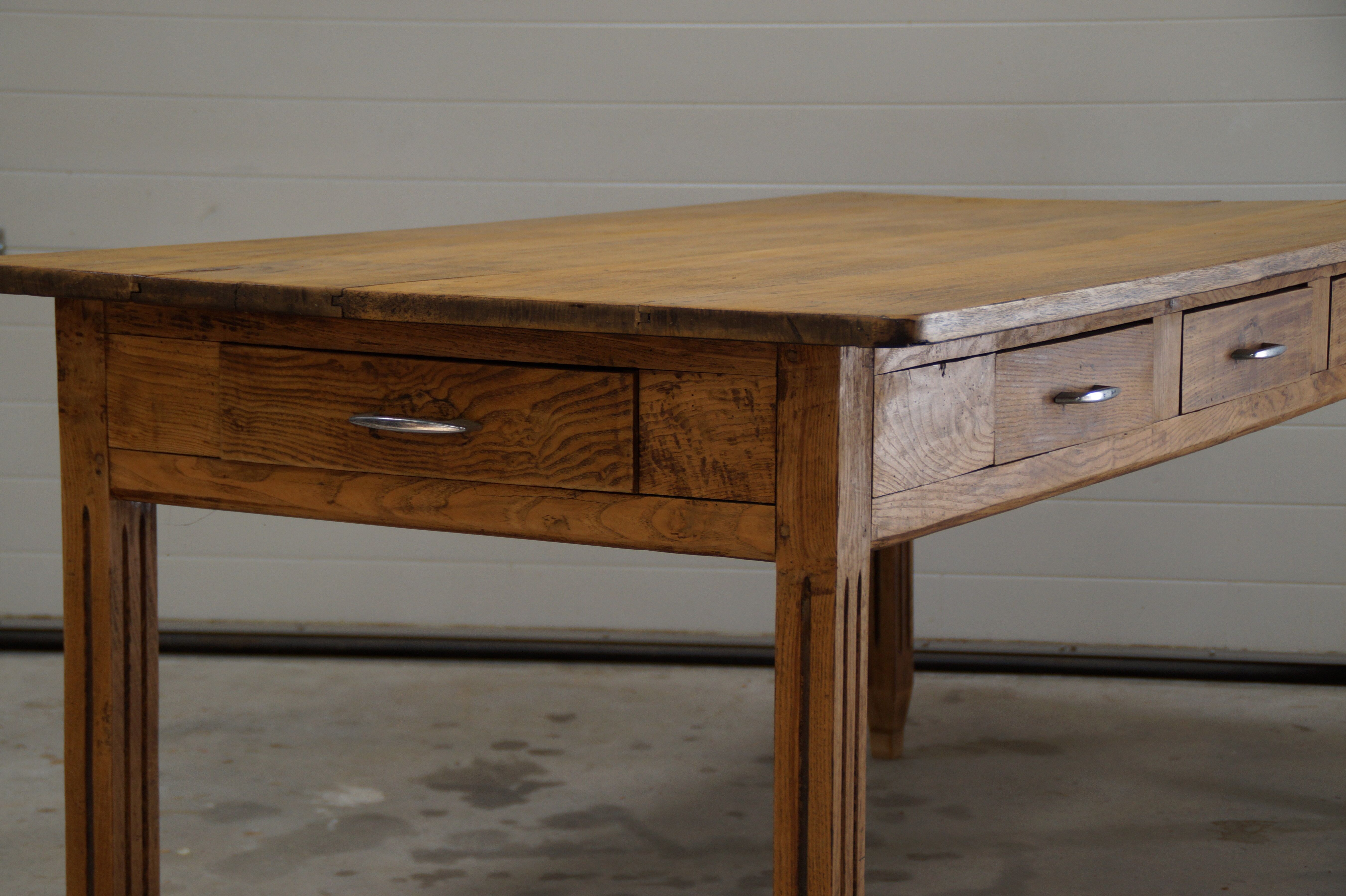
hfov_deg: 22.6
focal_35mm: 90
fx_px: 3363
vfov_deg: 15.2
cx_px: 673
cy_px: 448
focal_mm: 60
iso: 400
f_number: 5
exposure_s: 1/100
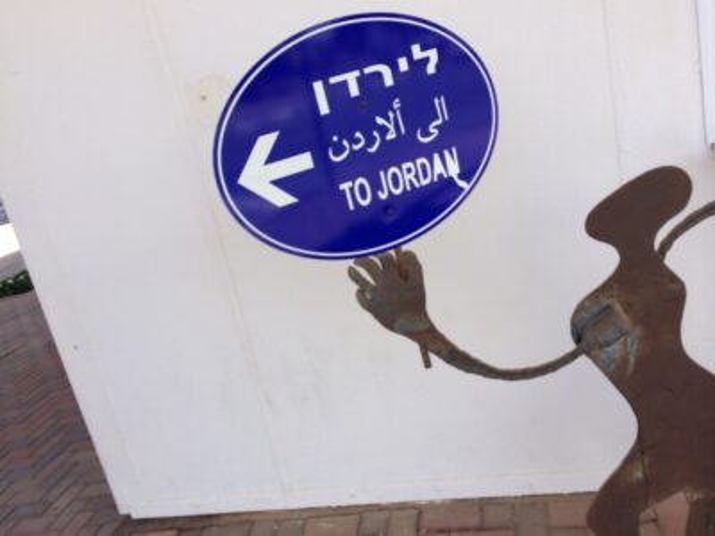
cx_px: 358
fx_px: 620
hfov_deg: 60.0
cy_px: 268
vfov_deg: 46.8
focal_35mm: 30
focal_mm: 4.12
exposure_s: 1/789
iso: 32
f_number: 2.2
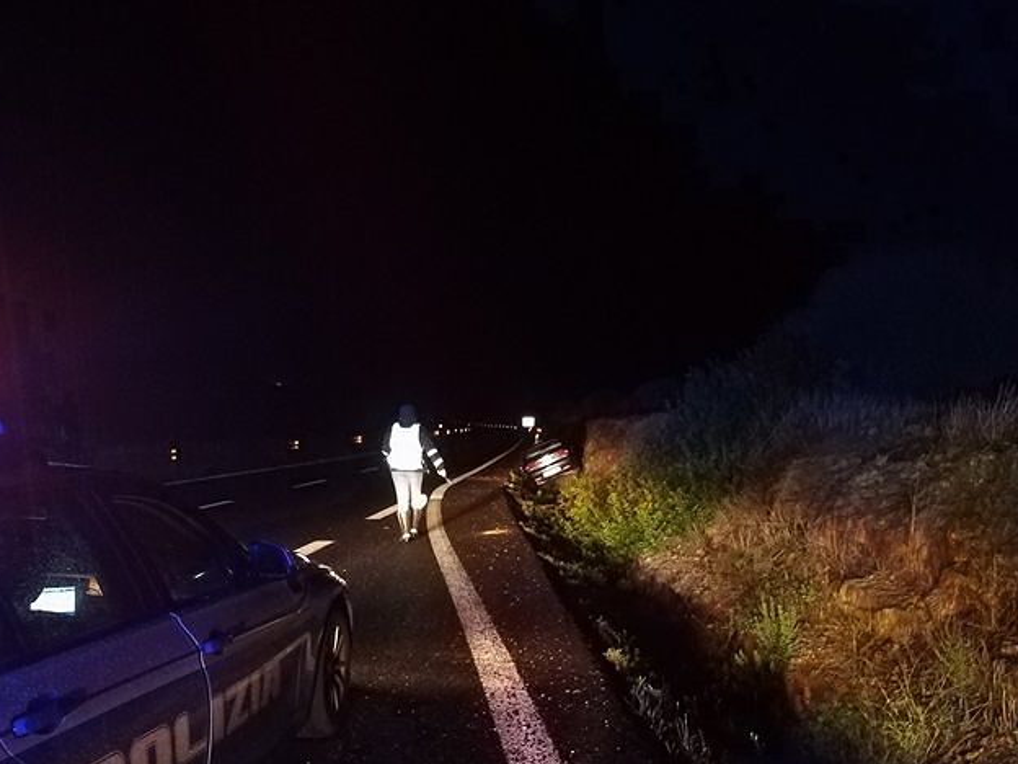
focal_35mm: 32
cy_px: 465
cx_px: 548
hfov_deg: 56.8
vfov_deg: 43.9
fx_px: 941
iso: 800
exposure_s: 1/14.3
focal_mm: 3.83
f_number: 2.2
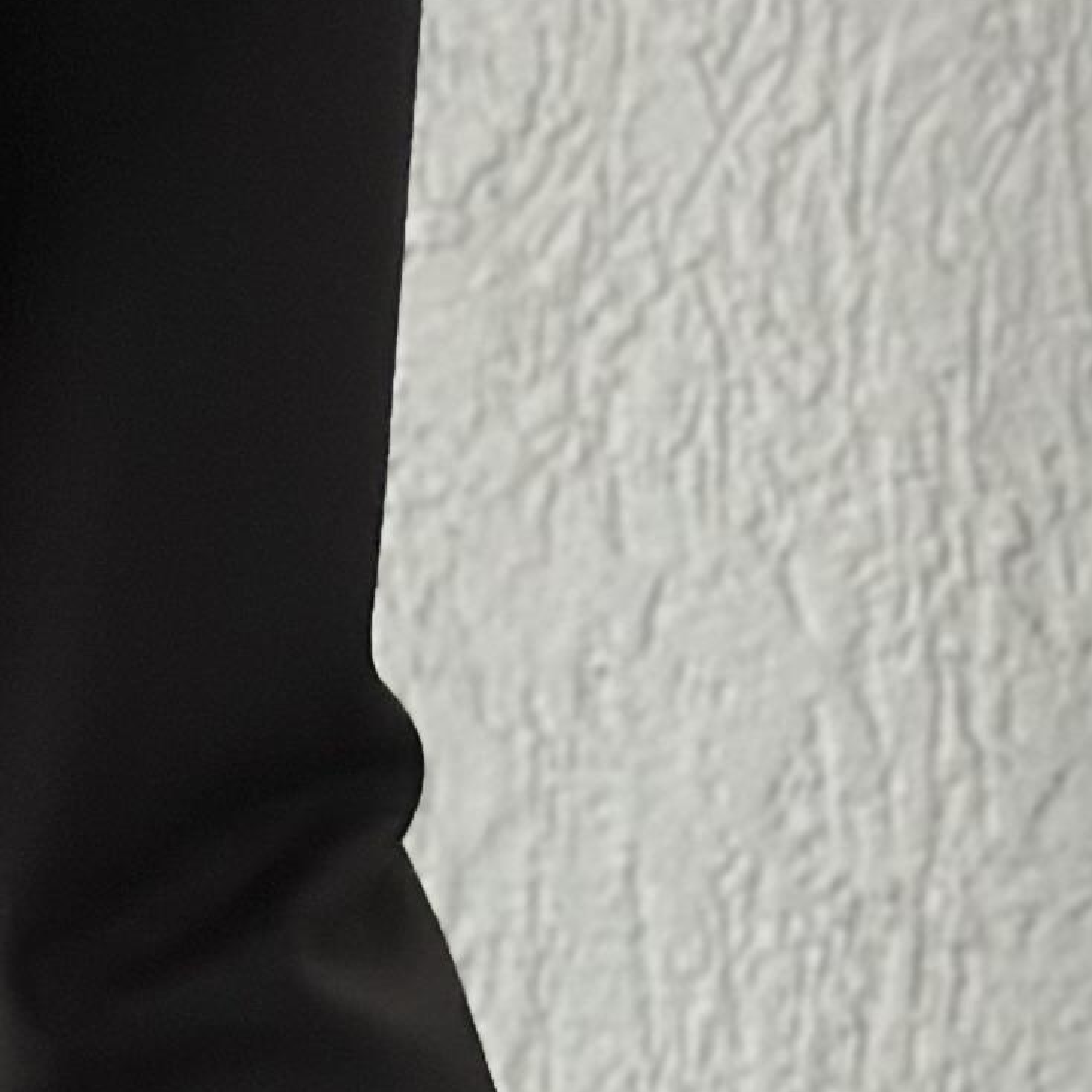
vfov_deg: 7.5
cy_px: 489
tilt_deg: -2.0
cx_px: -71
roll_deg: +0.1
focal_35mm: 233
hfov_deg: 7.5
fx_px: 8316
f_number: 1.78
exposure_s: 1/60
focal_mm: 6.86
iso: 320
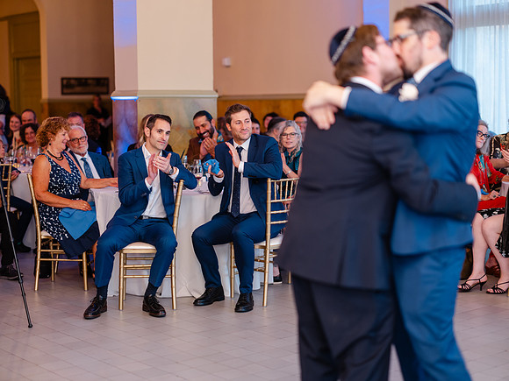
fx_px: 926
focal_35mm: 63
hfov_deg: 30.7
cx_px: 254
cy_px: 190
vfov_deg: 23.3
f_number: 1.7
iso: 800
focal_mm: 80
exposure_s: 1/160
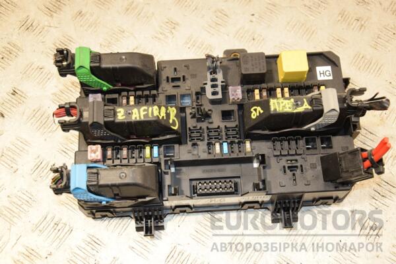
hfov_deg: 38.9
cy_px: 132
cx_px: 198
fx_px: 561
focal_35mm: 51
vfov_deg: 26.5
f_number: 5.6
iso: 800
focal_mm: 34
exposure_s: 1/200
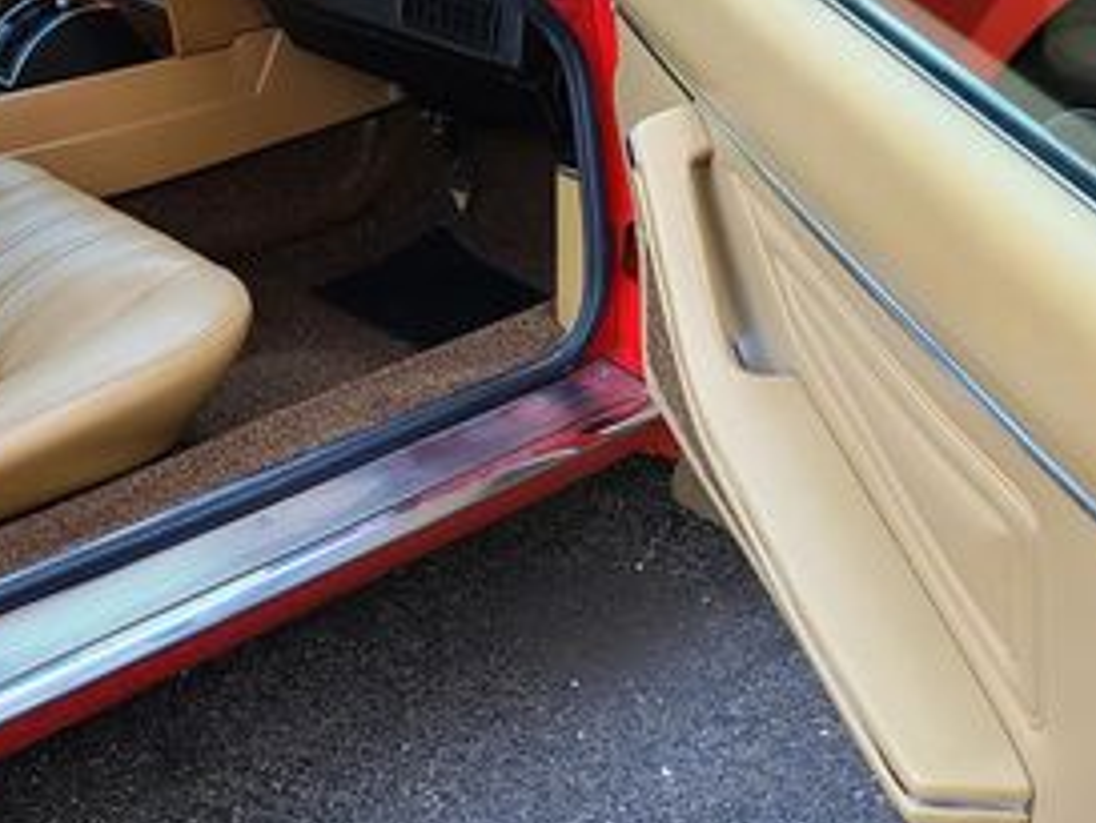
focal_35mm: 61
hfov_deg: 31.6
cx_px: 454
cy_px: 381
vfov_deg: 24.0
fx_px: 1932
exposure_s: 1/59
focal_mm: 5.4
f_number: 1.8
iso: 40
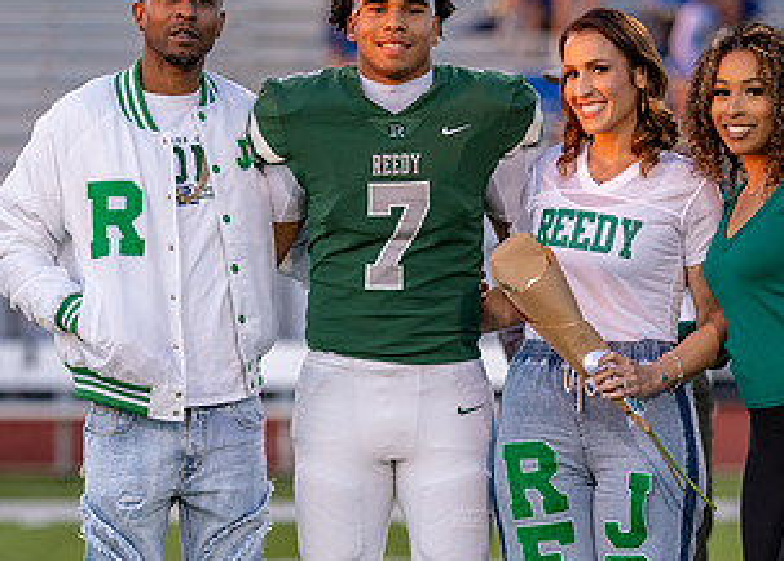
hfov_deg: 6.2
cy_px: 391
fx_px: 7221
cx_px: 512
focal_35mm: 324
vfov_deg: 4.5
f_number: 2.2
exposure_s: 1/800
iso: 500
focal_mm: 135
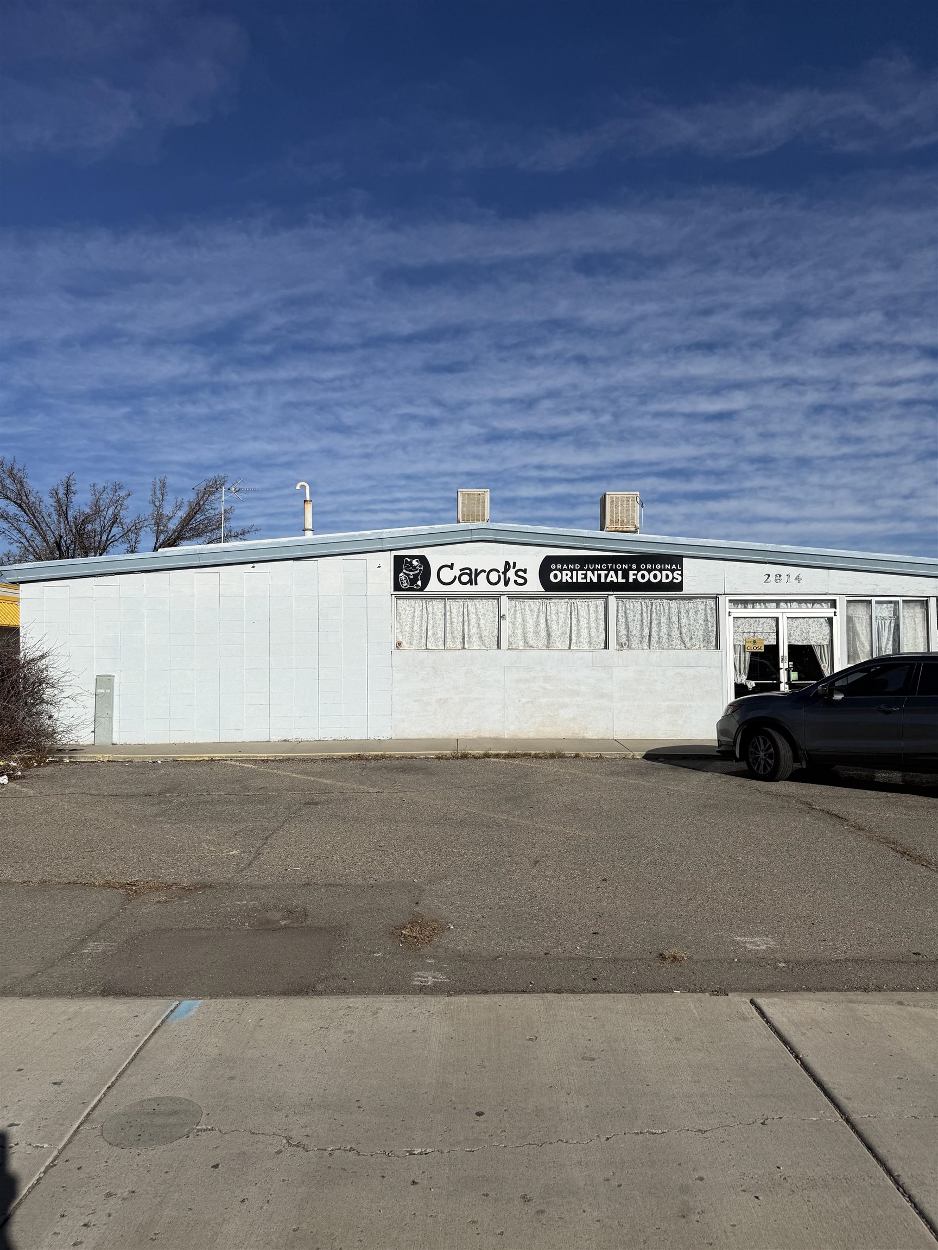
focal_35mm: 24
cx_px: 469
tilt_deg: +3.4
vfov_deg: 71.6
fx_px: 867
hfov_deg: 56.8
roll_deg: -0.2
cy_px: 625
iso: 80
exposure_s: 1/14286
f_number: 1.78
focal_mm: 6.76
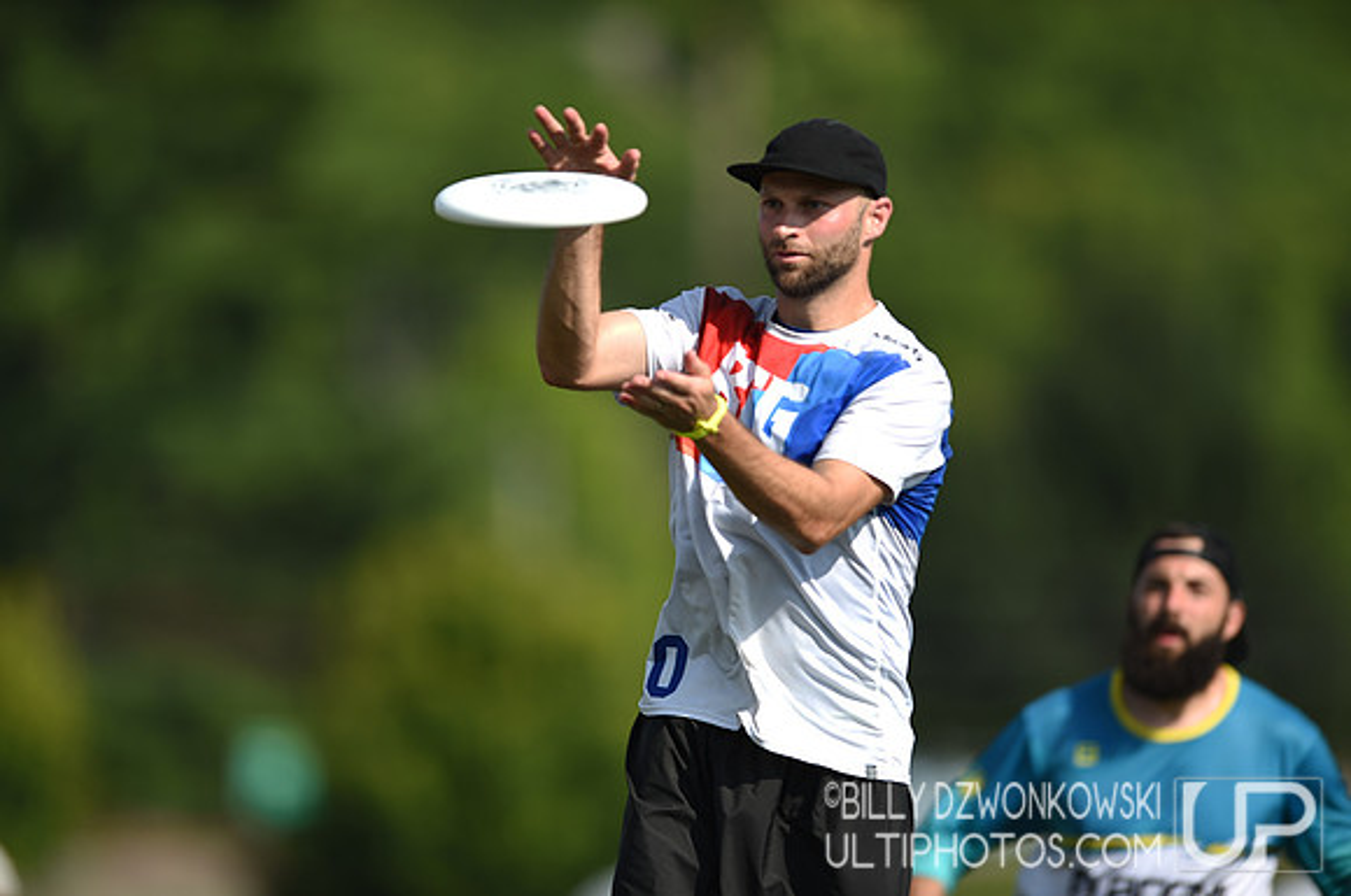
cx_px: 676
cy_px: 448
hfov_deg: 5.2
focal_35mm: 400
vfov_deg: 3.4
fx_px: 14990
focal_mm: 400
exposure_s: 1/1000
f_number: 2.8
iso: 50
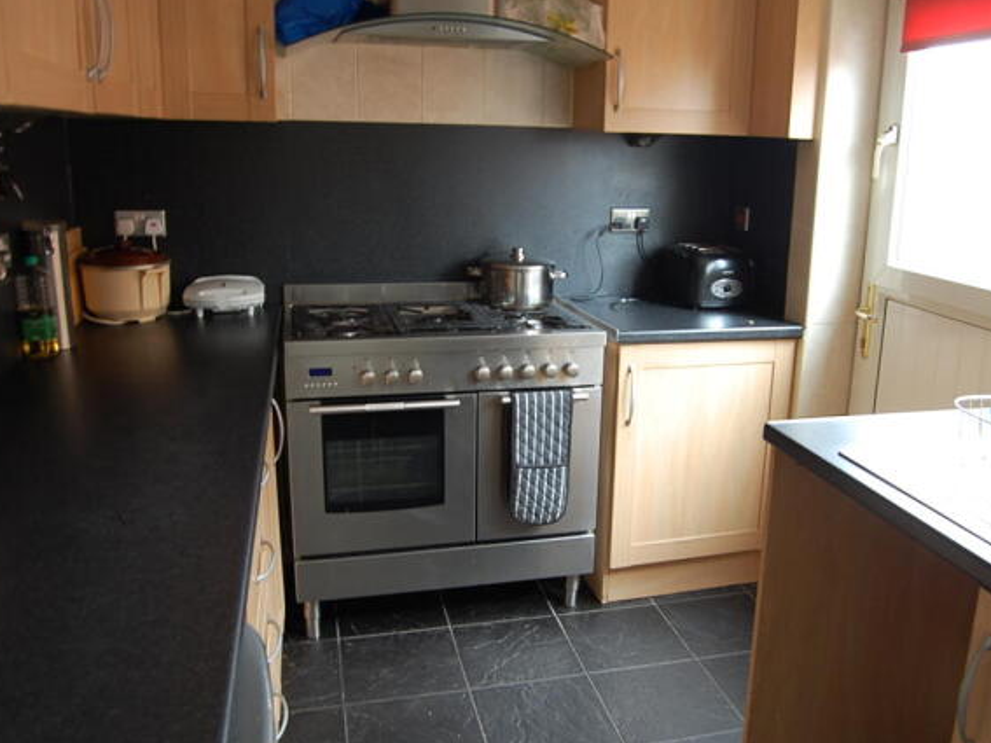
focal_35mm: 30
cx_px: 547
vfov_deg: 46.8
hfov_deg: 59.8
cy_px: 374
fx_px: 859
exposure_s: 1/2.5
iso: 200
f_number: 5.6
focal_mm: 18
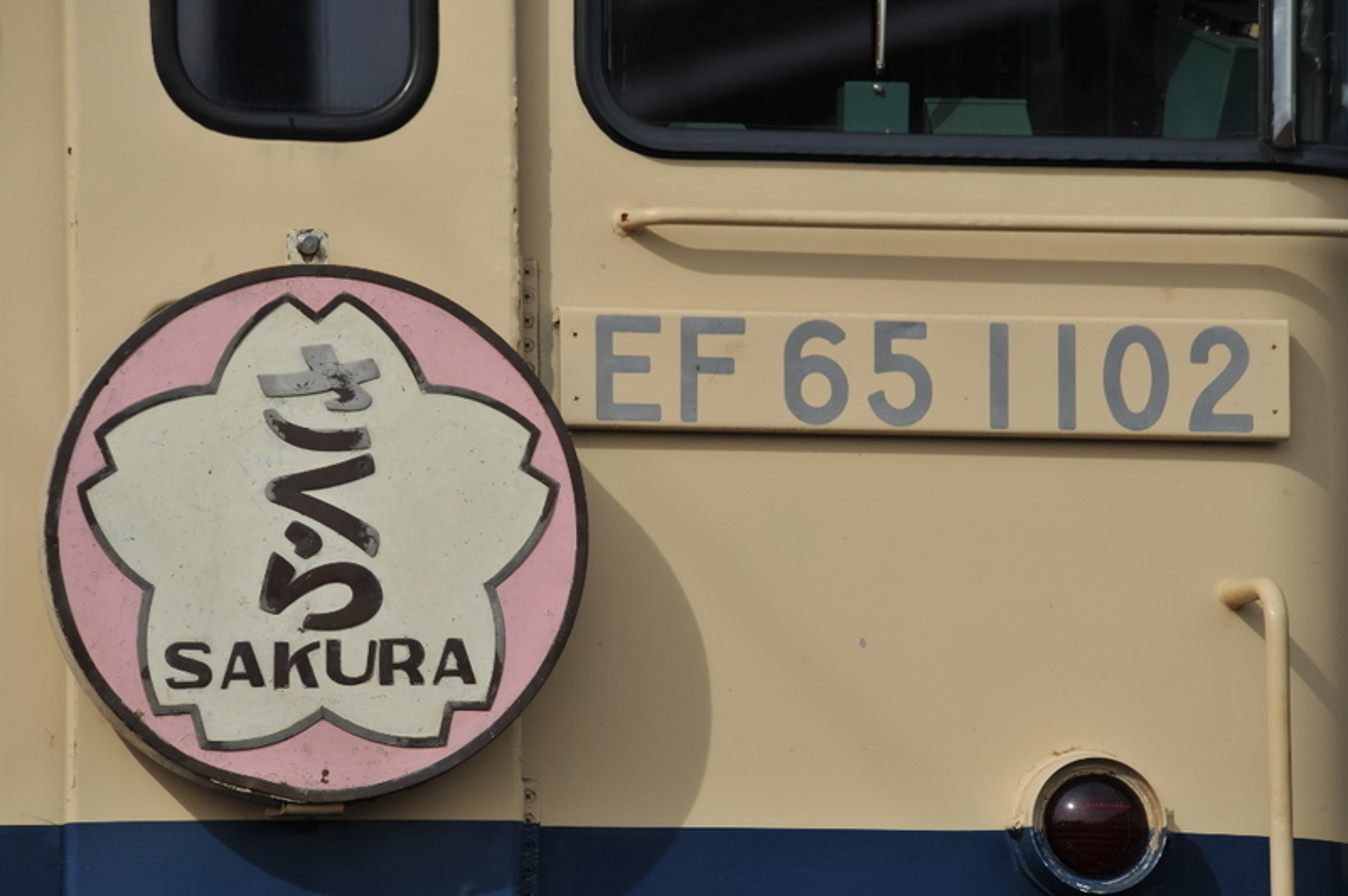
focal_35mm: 360
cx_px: 674
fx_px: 13469
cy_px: 448
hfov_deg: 5.7
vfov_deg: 3.8
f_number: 8
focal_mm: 360
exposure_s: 1/800
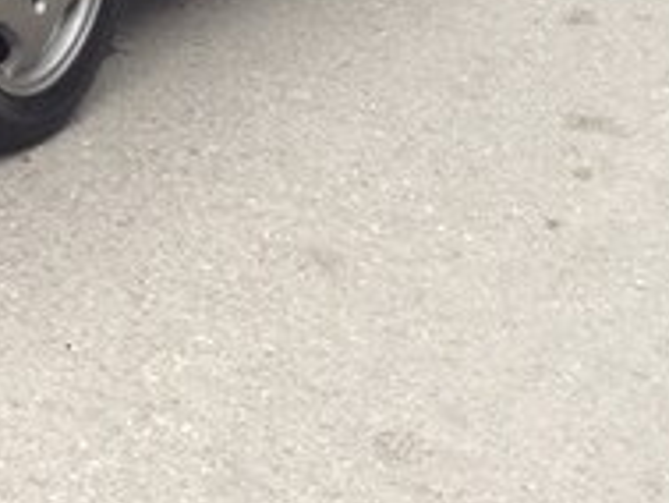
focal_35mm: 115
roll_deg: -1.9
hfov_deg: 16.4
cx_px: -149
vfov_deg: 12.4
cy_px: -197
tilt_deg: -11.5
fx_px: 2224
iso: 50
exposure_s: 1/40
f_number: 2.4
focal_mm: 4.12
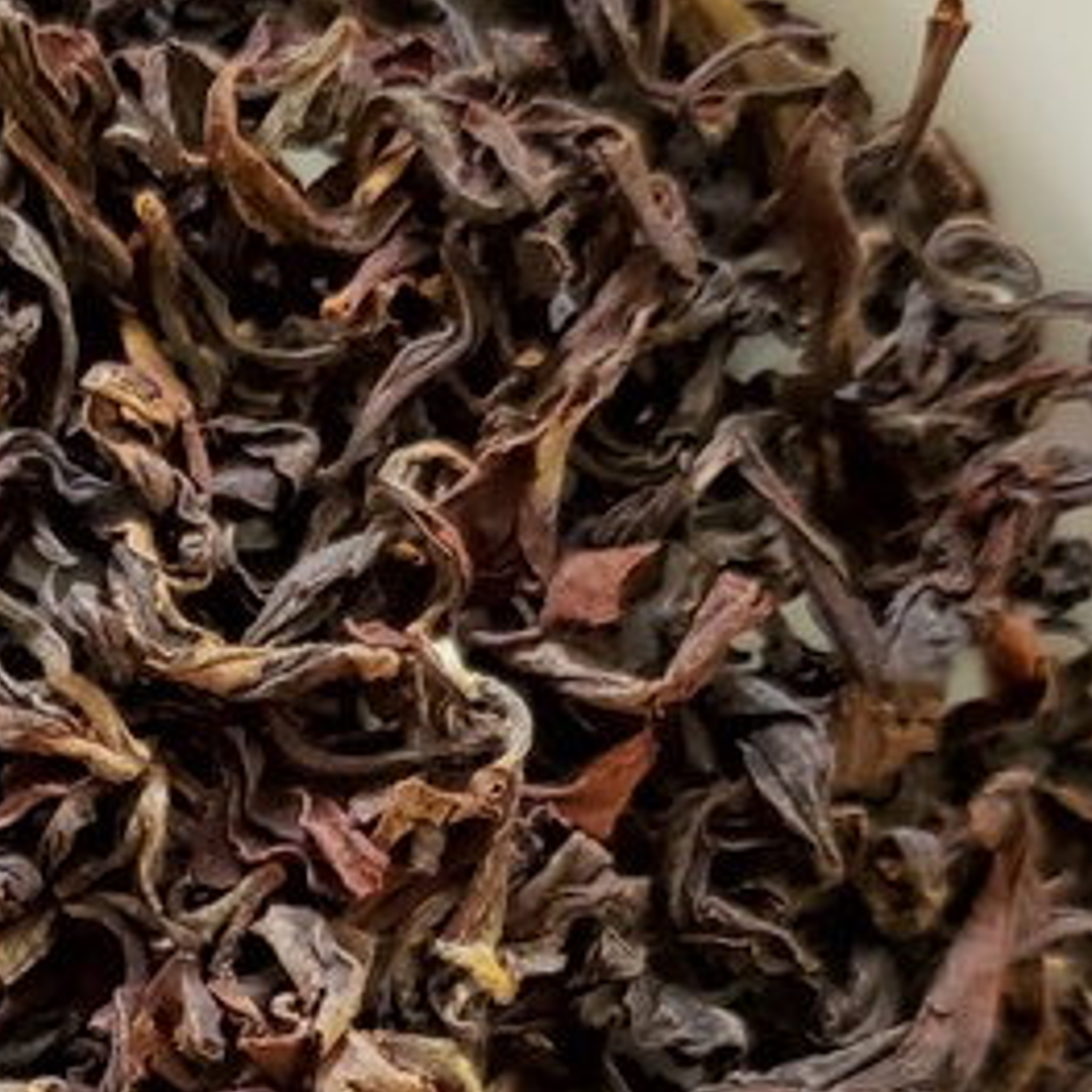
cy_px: 1115
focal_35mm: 70
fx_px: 2498
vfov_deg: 23.5
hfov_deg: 22.8
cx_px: -195
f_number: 1.5
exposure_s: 1/59
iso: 250
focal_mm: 4.3
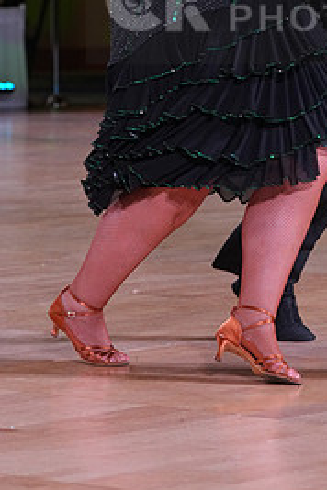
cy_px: 4
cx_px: 341
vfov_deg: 9.0
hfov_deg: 6.0
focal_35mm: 228
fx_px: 3106
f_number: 5
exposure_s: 1/250
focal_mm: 105
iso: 2500
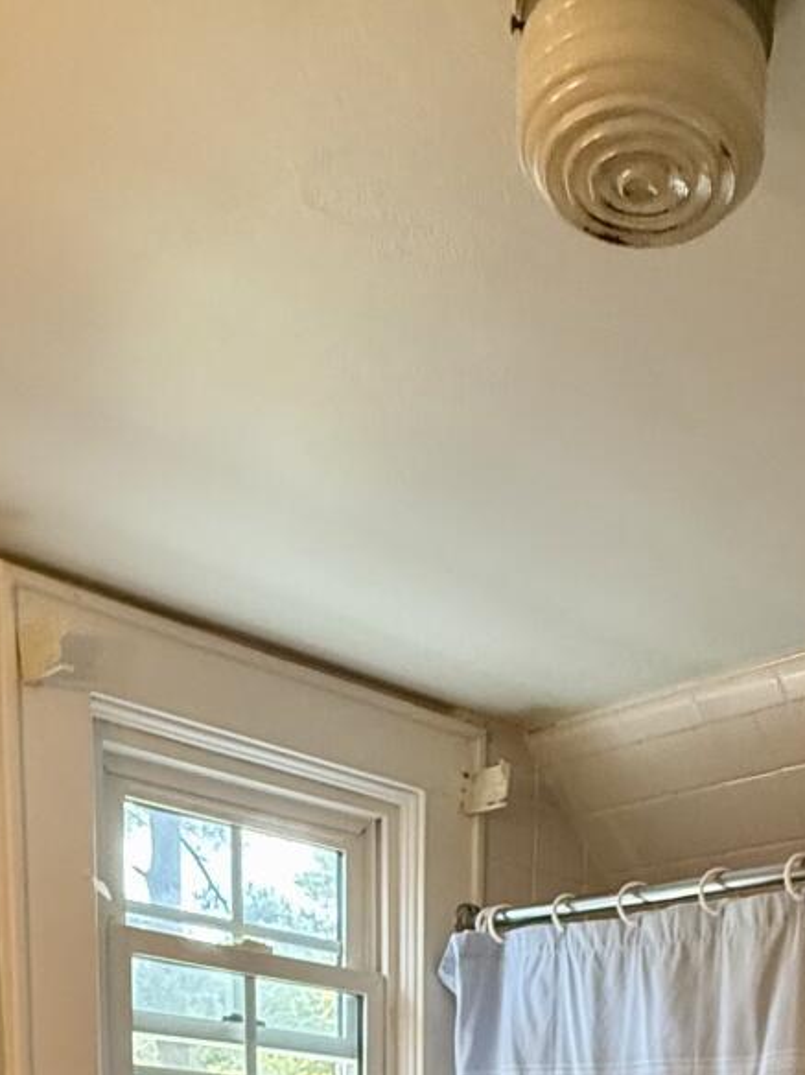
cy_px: 1459
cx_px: 674
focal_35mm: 48
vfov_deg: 30.0
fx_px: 1489
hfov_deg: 29.4
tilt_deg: -7.3
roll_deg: -2.3
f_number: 2.2
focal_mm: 2.22
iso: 400
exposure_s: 1/120
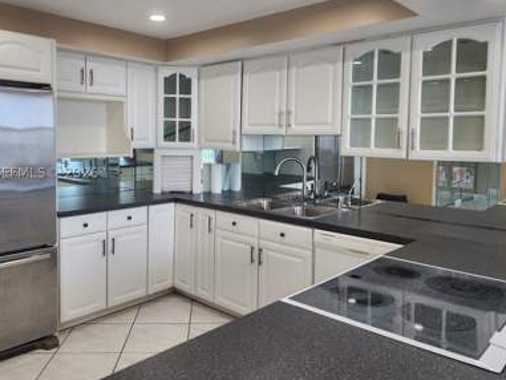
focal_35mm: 29
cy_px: 173
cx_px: 220
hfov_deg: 61.4
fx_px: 424
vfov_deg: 48.2
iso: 80
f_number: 1.8
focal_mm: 6.4
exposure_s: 1/120
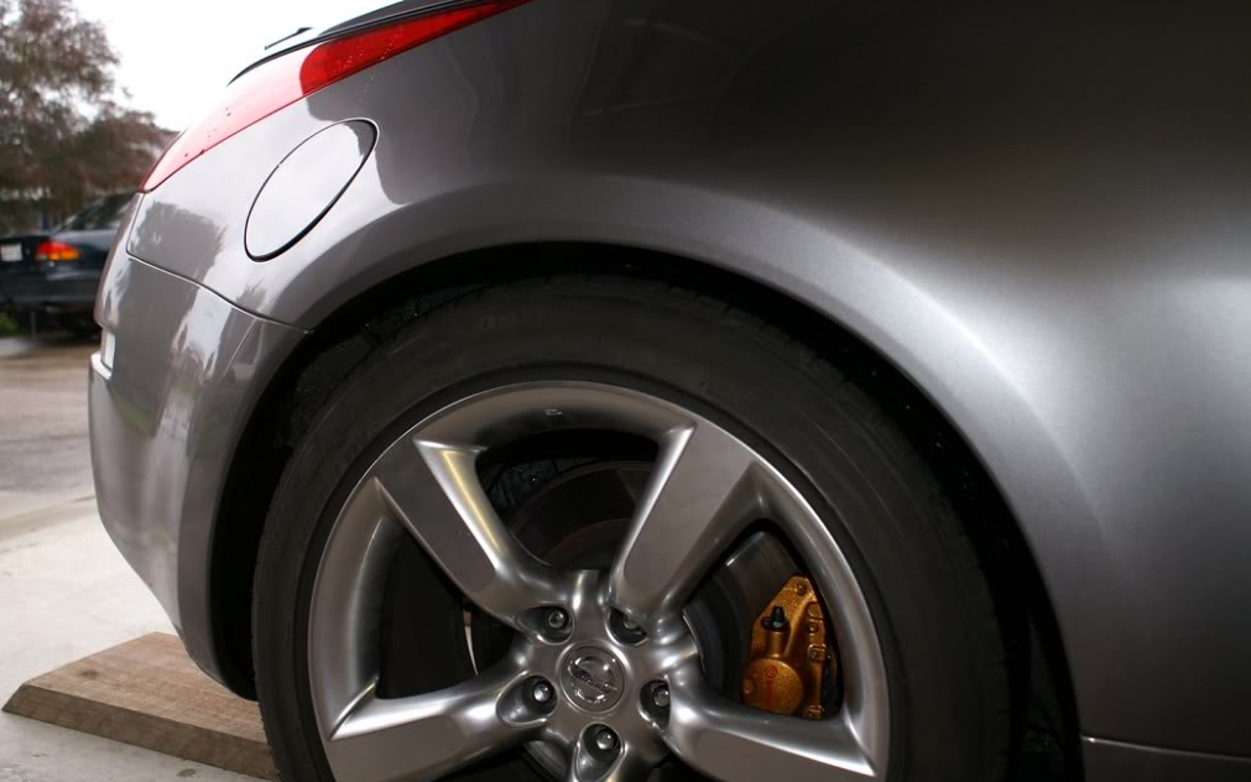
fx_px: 1159
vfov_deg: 37.3
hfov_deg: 56.7
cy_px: 387
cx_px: 621
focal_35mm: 34
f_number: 4
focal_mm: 22
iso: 200
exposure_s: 1/125
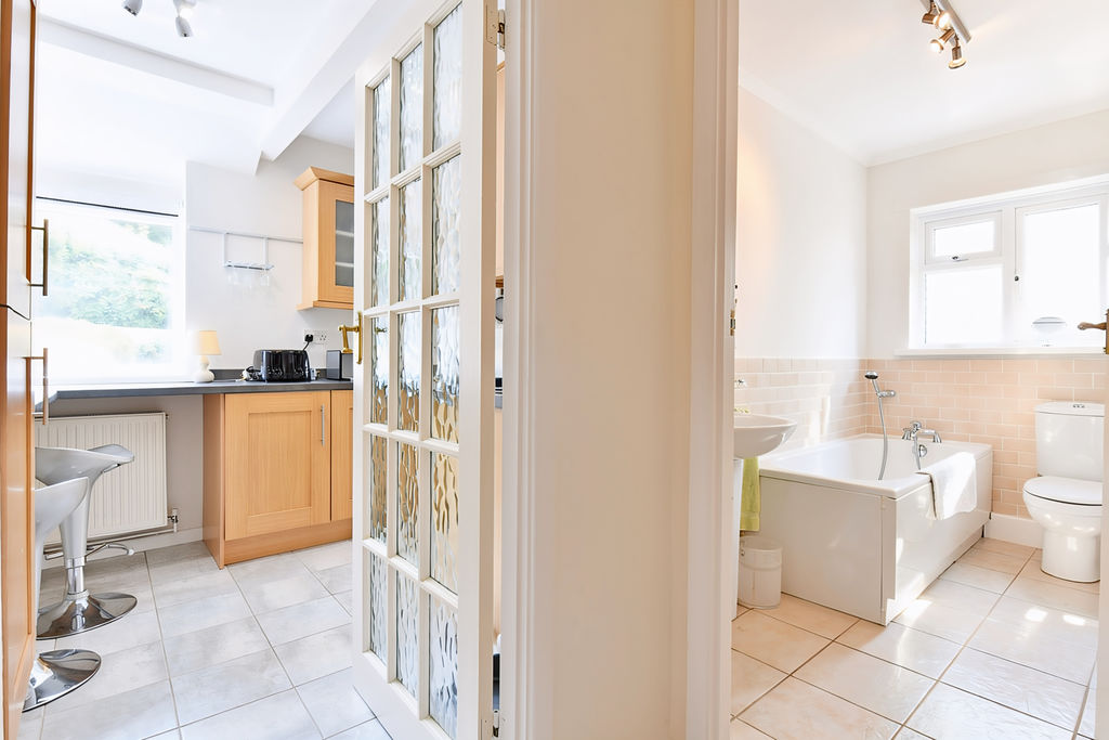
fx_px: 555
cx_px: 554
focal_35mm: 18
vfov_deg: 67.4
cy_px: 370
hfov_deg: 90.0
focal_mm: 18
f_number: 14
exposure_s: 1/20
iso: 250
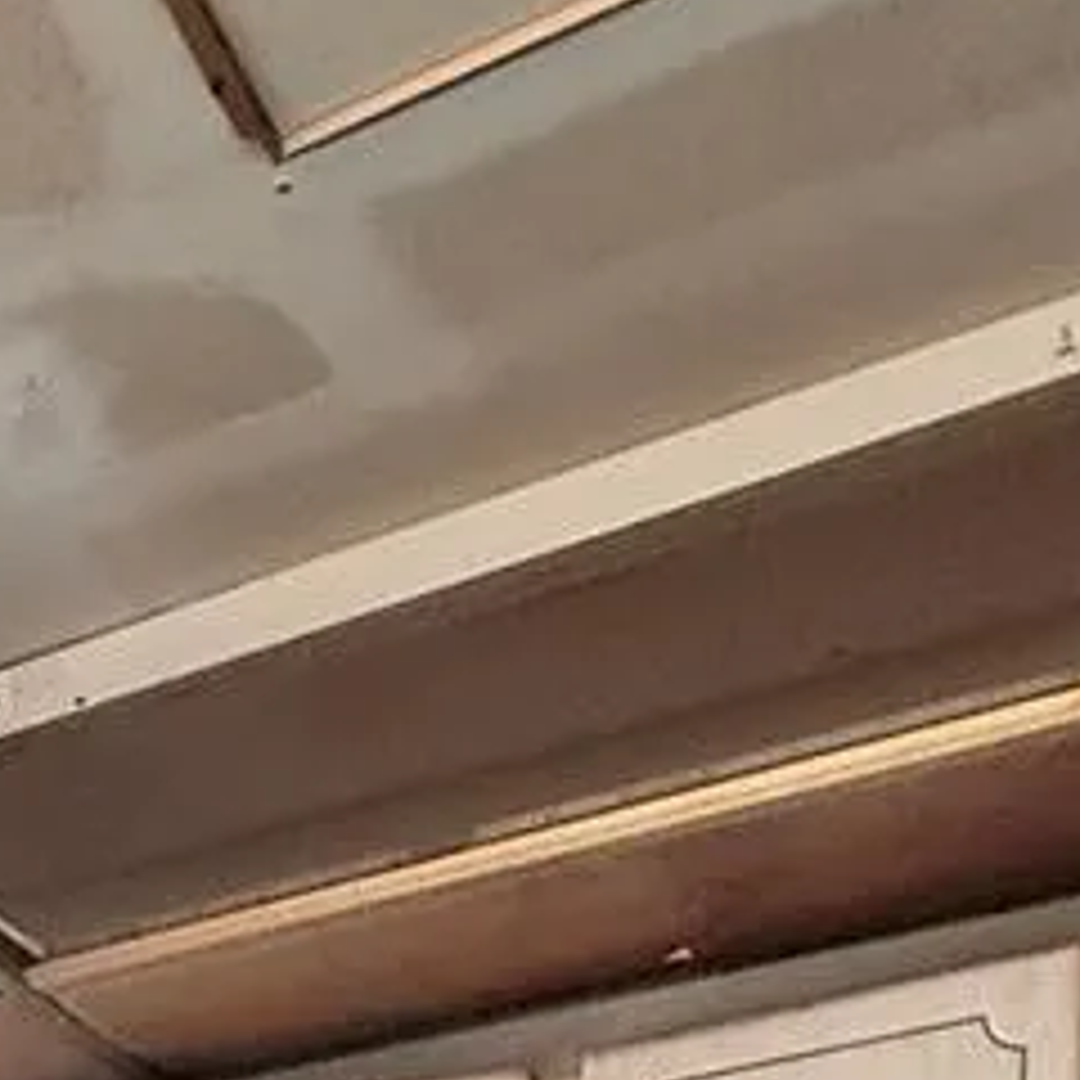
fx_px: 2188
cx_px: -328
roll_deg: +0.2
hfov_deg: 24.2
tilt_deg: -4.4
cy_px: 2066
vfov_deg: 19.1
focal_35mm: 62
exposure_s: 1/120
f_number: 2.2
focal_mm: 2.22
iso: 640
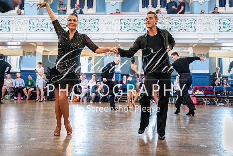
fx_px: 227
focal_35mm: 35
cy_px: 78
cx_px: 116
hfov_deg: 54.4
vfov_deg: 37.9
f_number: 2
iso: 6400
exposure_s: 1/500
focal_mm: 35
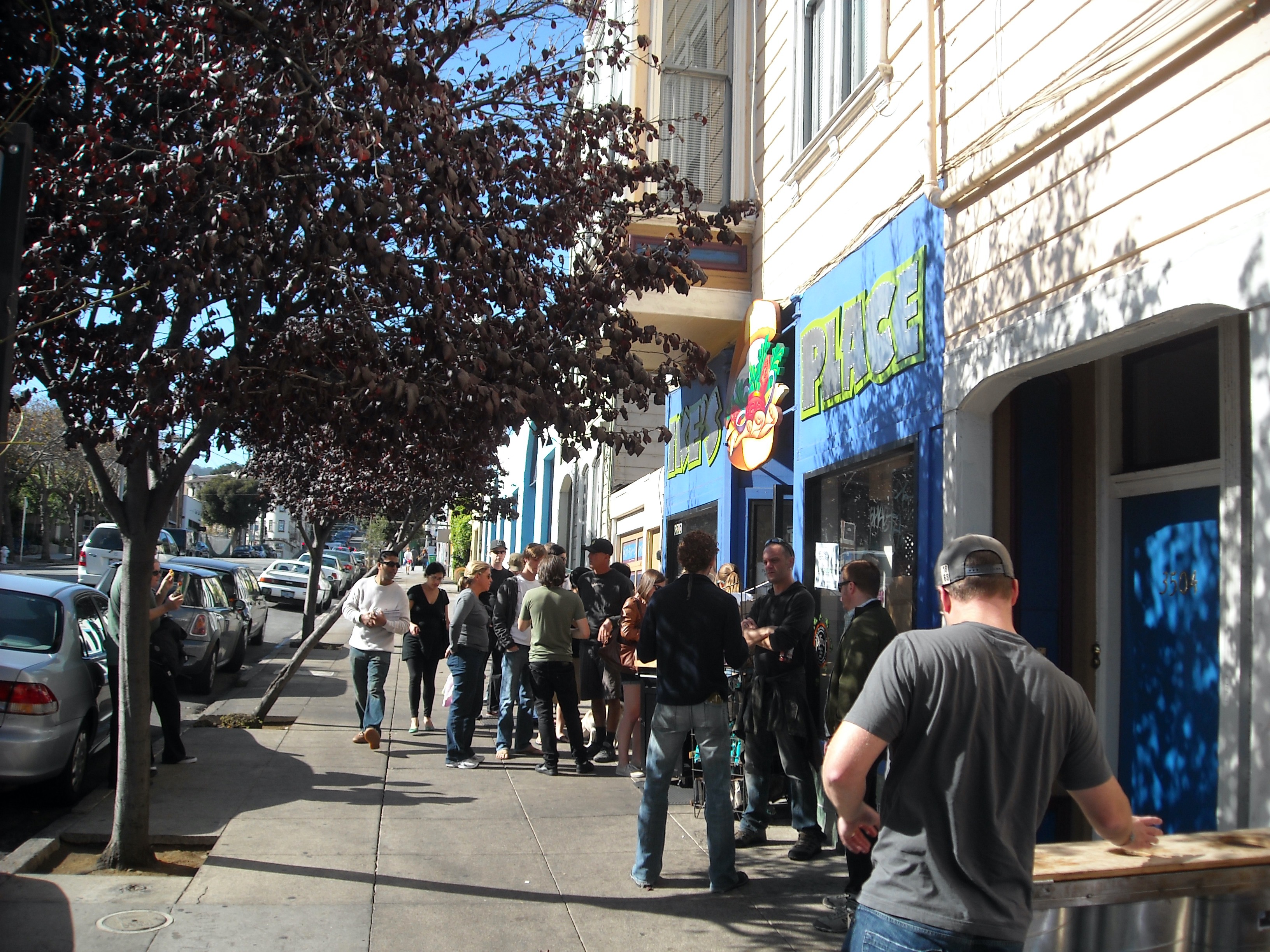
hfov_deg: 52.6
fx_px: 1284
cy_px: 476
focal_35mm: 35
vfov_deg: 40.7
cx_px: 635
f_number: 5.6
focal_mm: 5.7
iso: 64
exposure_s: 1/141
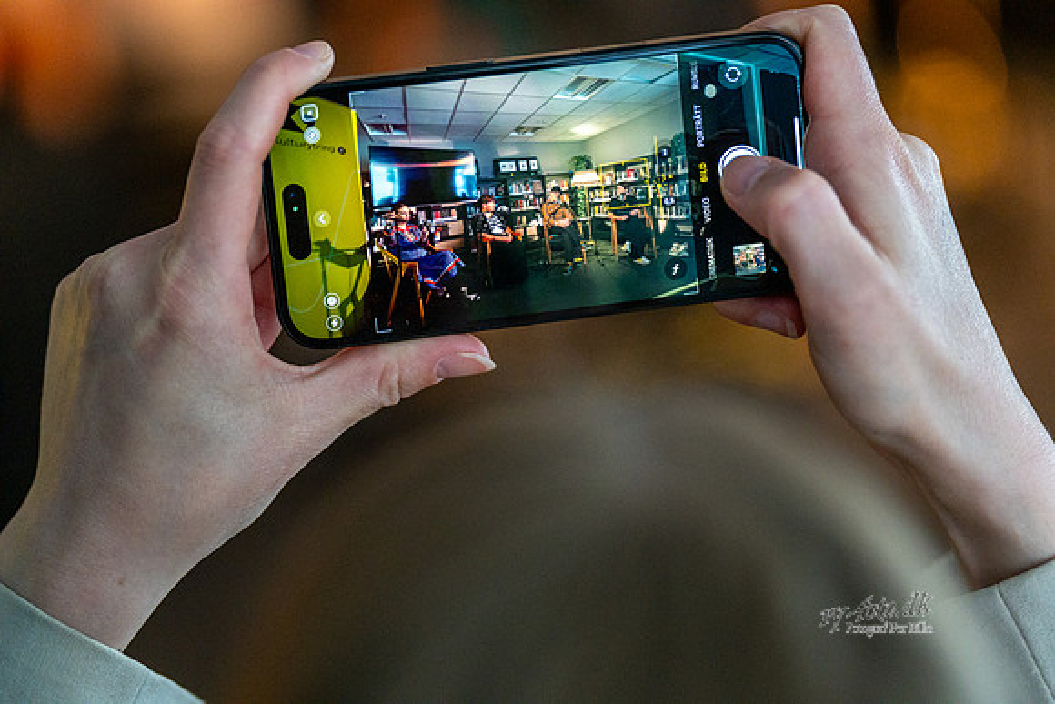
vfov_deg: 11.1
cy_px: 352
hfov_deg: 16.5
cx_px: 528
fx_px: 3635
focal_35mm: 124
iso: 6400
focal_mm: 124
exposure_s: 1/200
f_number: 2.8
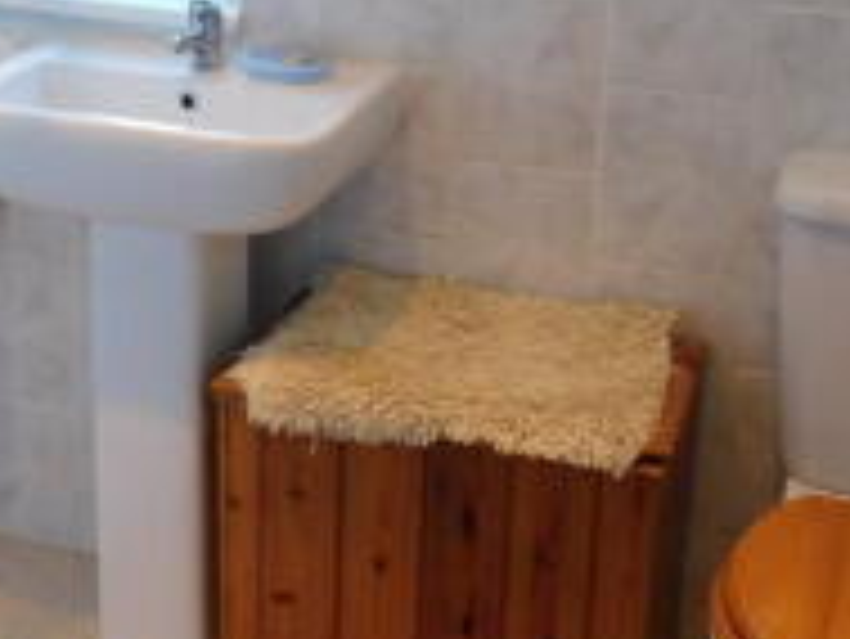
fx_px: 1745
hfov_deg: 27.3
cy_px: 70
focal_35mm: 71
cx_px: 299
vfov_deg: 20.4
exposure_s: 1/30
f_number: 3
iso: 160
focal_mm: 4
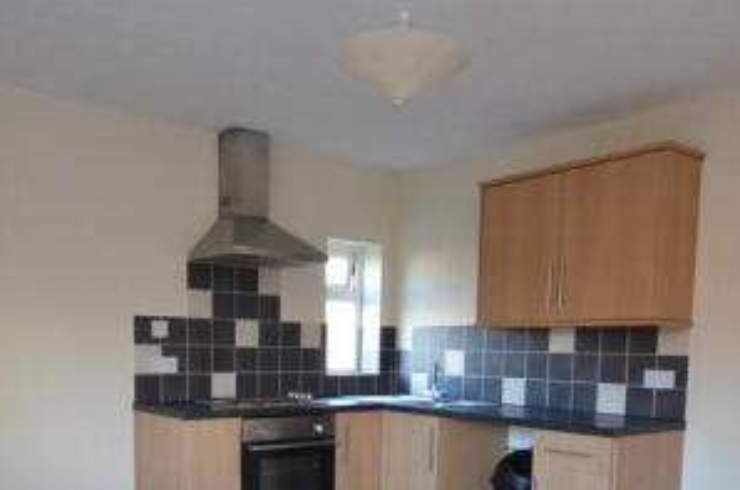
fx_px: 677
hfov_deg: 57.2
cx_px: 333
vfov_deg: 37.7
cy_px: 418
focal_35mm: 33
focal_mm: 10
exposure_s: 1/30
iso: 900
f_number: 4
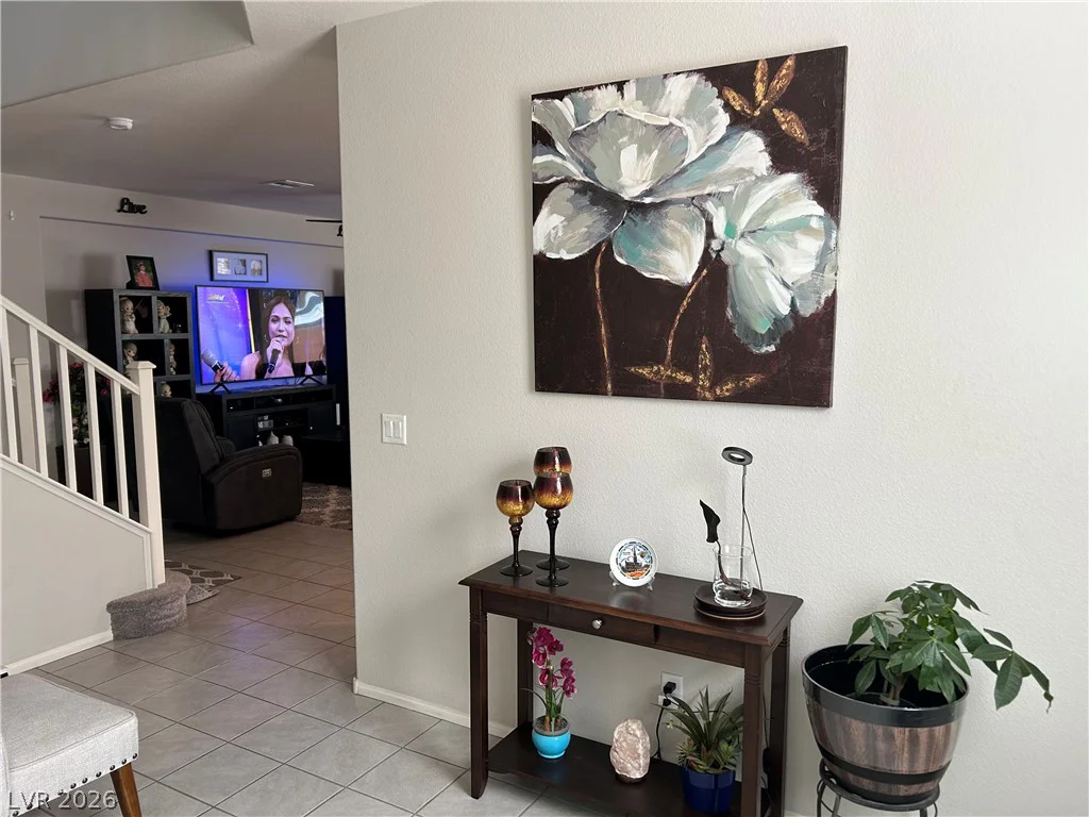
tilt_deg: -7.1
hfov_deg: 67.3
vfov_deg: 53.1
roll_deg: +0.1
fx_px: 818
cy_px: 408
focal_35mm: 26
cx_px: 544
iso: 100
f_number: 1.5
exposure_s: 1/120
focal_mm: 5.7
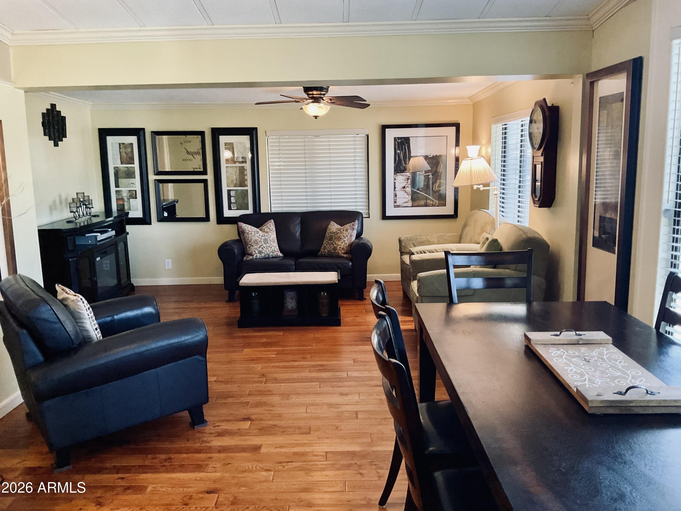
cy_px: 256
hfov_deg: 61.7
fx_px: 571
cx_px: 340
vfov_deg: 48.2
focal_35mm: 29
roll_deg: +1.4
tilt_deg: -9.9
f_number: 1.8
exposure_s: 1/60
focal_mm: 3
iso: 250
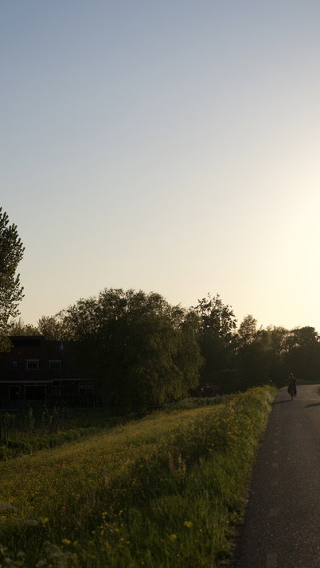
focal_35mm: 86
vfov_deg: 24.7
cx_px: 148
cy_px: 284
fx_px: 1296
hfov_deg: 14.1
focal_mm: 54
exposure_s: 1/2500
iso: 200
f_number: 3.2
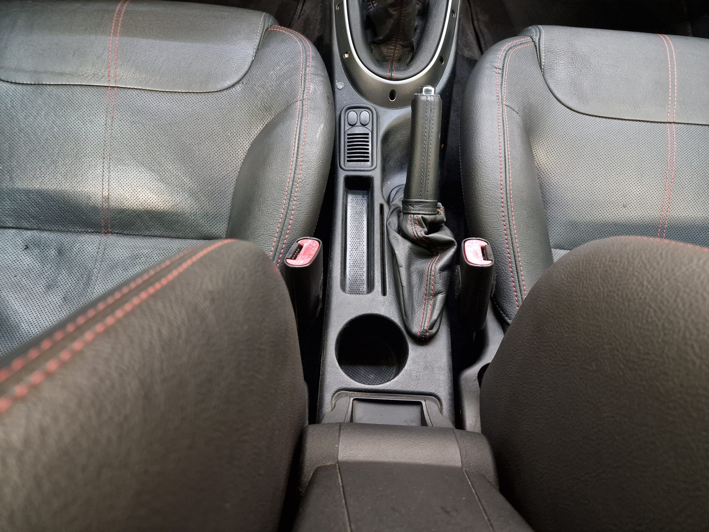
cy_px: 266
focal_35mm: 23
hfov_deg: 73.9
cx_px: 354
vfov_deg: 58.9
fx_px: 471
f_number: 1.8
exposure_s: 1/11
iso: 400
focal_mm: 6.4
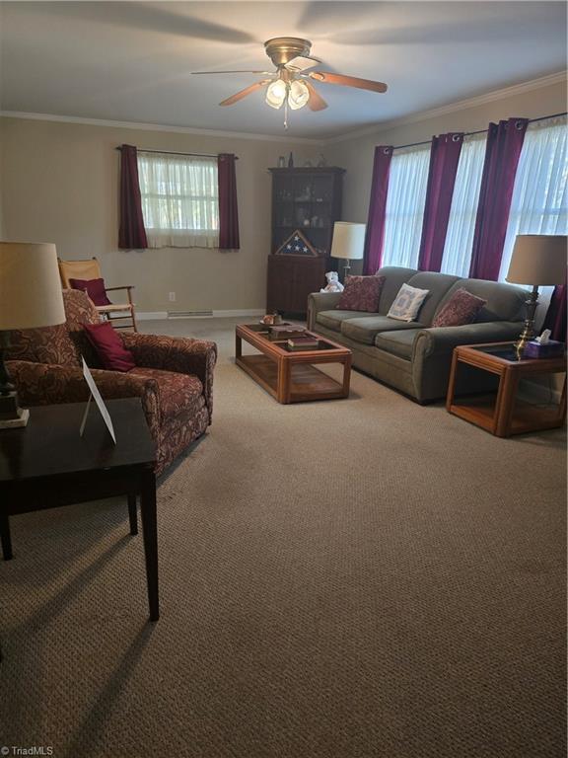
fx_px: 503
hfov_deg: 58.9
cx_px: 284
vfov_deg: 73.9
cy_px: 379
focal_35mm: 23
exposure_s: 1/60
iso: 640
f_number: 1.7
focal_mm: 6.3
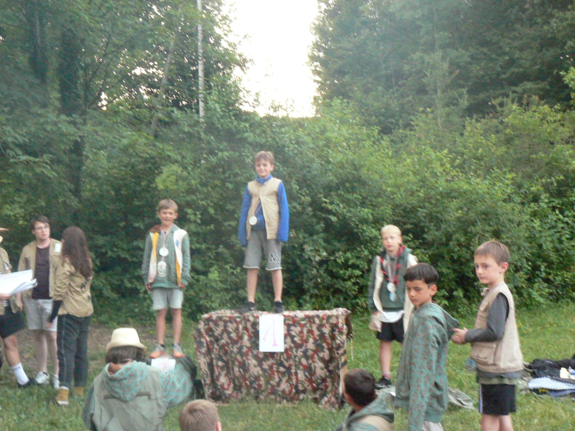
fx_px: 814
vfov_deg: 29.7
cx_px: 288
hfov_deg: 38.9
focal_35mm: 49
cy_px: 216
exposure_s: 1/6
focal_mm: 8.1
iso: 400
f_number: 7.1
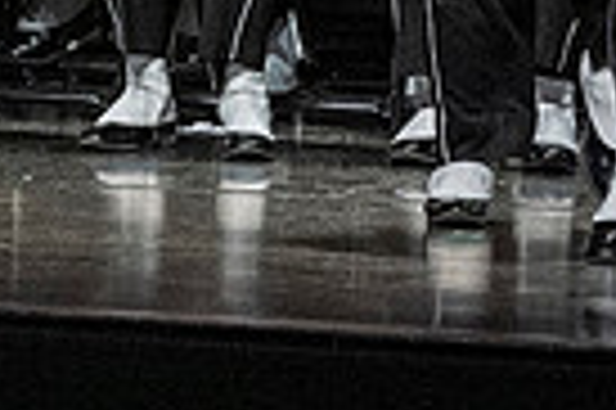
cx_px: -207
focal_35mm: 950
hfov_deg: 2.2
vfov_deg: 1.4
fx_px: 16236
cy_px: -374
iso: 4000
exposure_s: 1/500
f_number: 4
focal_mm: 150
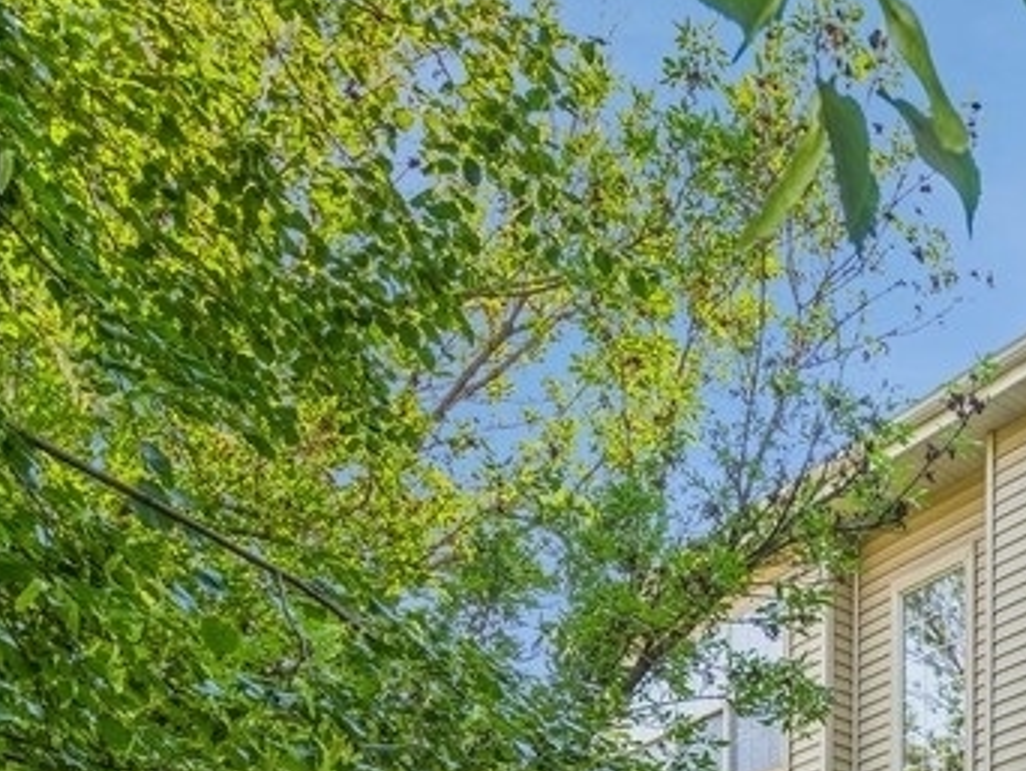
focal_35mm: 48
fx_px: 1424
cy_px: 852
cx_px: 1184
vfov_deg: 27.6
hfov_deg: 33.4
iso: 400
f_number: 8
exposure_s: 1/100
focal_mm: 19
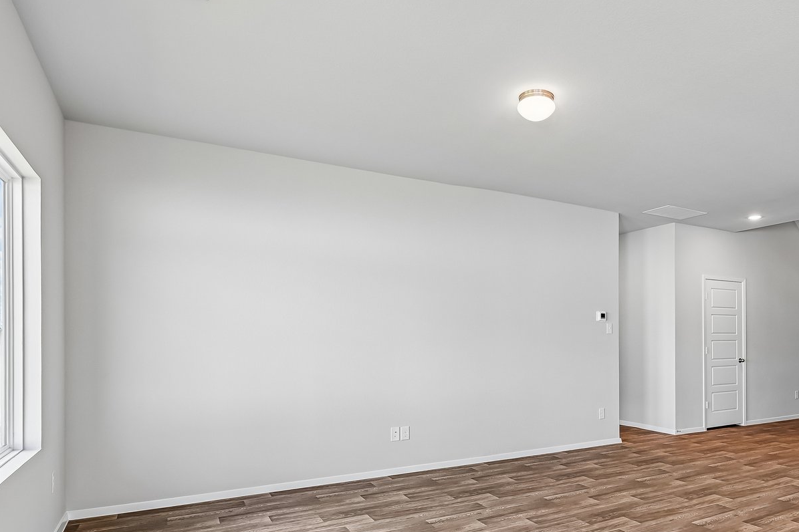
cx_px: 501
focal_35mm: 24
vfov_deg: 52.4
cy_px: 343
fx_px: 532
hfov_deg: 72.5
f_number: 8
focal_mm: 14
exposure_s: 1/15
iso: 125
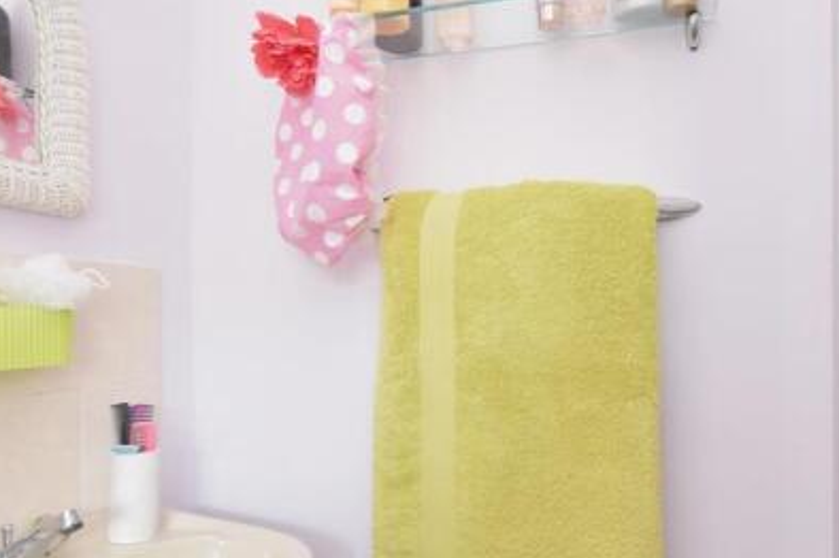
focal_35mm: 25
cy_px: 325
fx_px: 582
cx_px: 486
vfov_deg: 51.0
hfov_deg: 71.1
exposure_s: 1/8
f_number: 9
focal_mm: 10
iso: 500
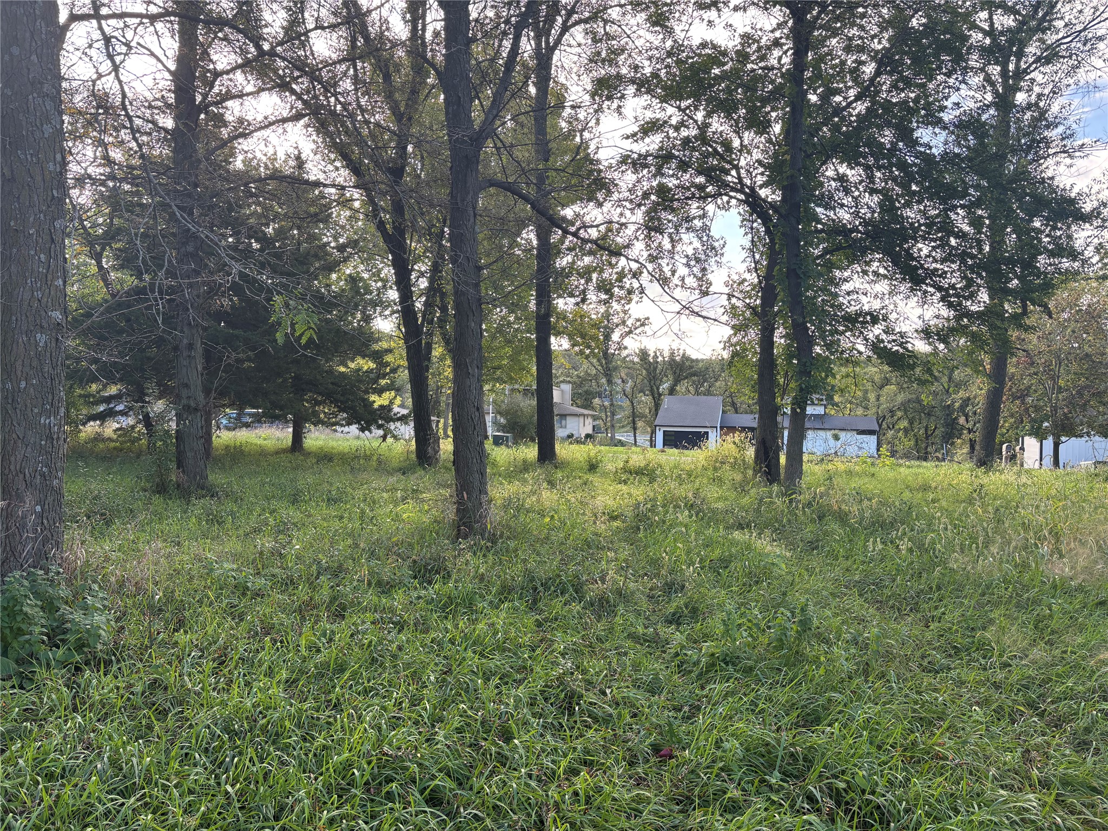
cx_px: 554
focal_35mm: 26
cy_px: 416
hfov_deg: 67.3
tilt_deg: -0.2
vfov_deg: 53.1
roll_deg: -1.9
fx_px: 832
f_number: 1.6
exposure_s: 1/343
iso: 50
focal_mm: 5.96
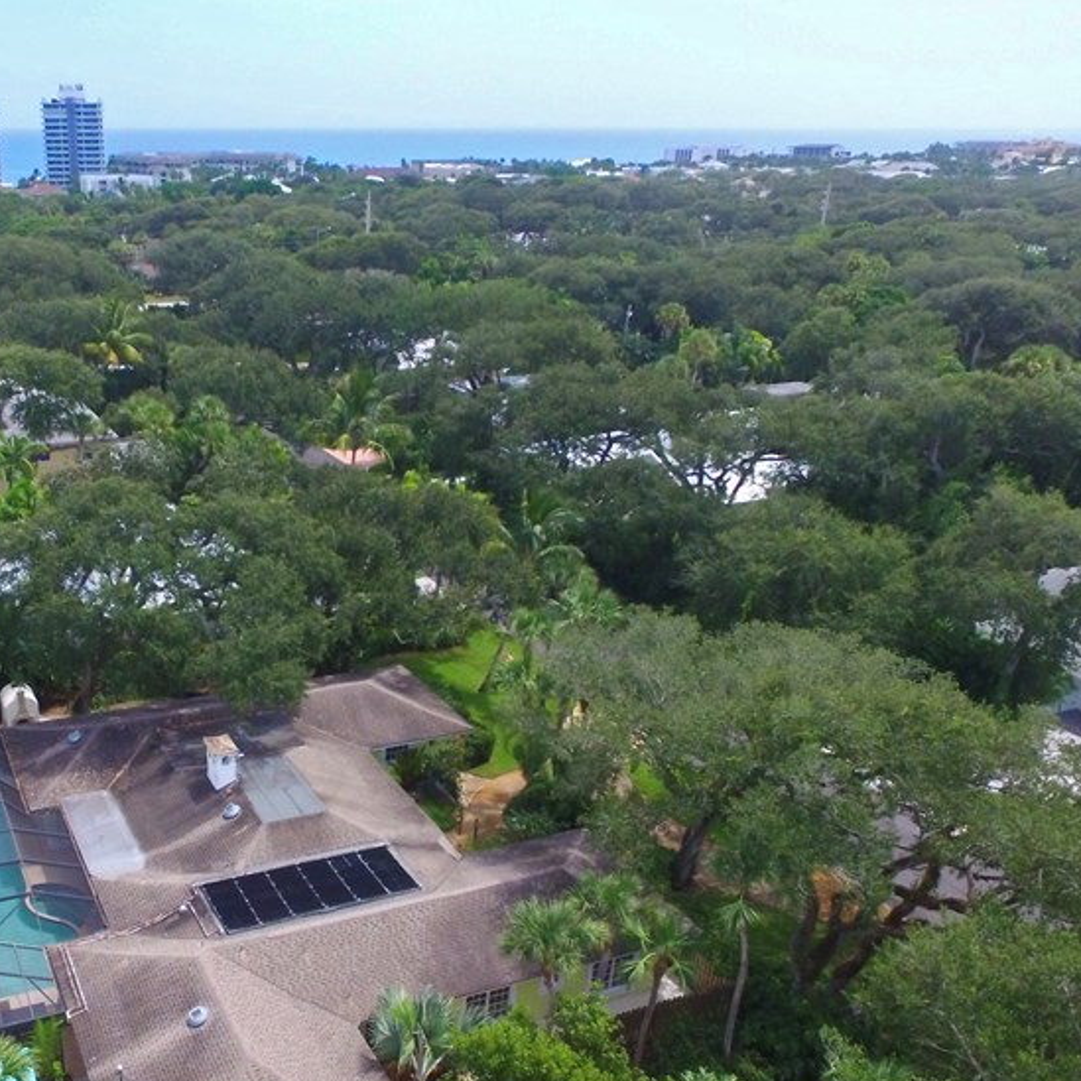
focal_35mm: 33
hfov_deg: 47.7
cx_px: 262
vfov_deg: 49.4
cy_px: 662
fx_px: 1166
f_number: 2.8
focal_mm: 3.61
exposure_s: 1/2008
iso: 400
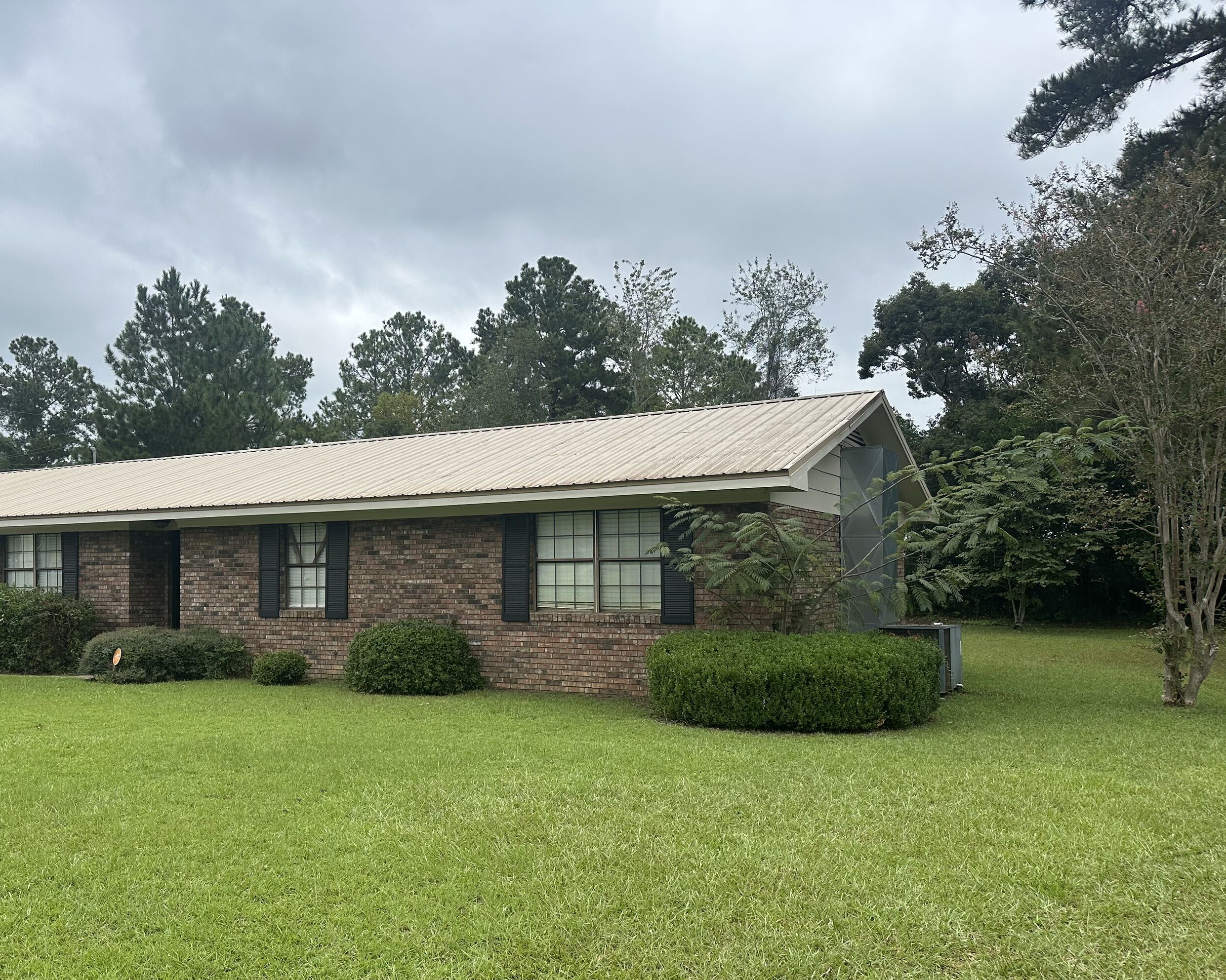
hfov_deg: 60.1
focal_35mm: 29
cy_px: 567
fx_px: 1052
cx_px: 504
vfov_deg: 49.8
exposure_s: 1/1289
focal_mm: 6.86
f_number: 1.78
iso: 80
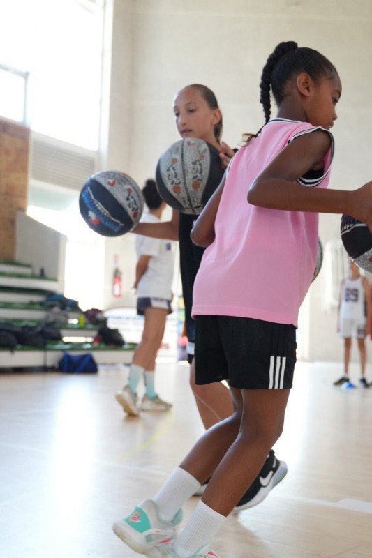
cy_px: 279
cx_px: 186
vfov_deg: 43.6
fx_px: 698
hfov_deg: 29.9
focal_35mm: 45
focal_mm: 30
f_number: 2.8
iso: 2000
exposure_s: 1/400
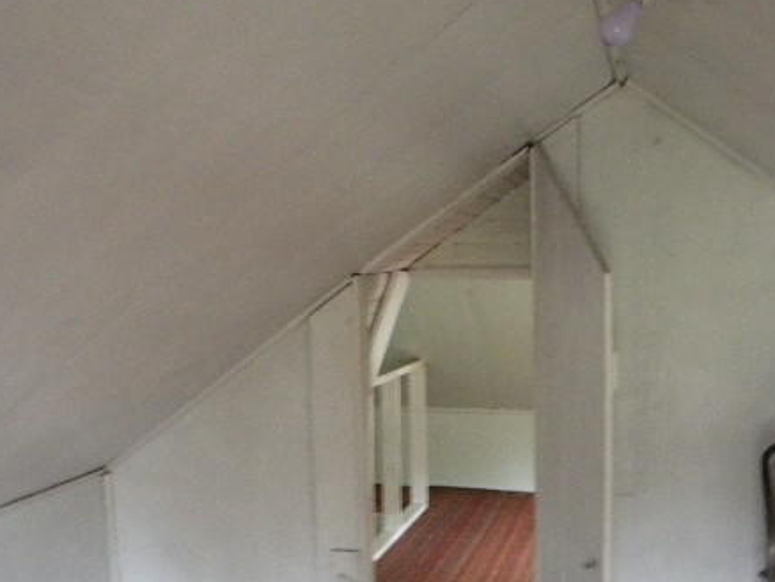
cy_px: 415
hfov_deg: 45.6
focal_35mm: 41
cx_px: 330
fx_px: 918
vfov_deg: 34.6
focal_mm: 5
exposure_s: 1/7.6
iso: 800
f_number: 3.5
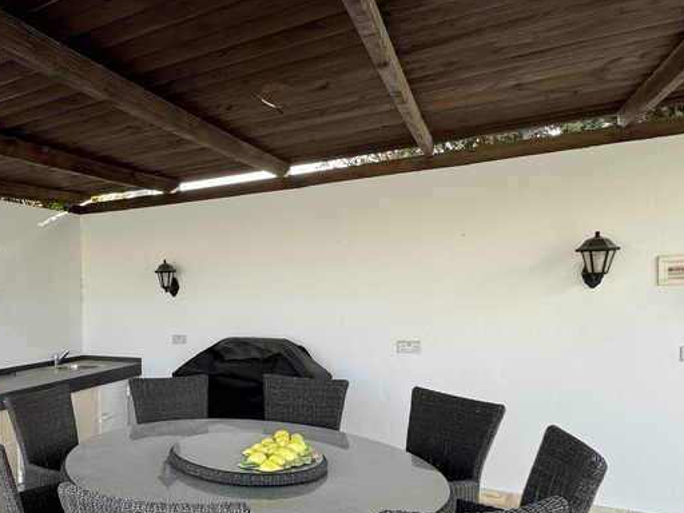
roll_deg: +0.5
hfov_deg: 56.3
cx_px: 91
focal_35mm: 28
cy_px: 315
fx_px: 553
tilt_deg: -1.5
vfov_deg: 49.3
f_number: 2.2
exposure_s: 1/196
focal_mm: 2.22
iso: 40
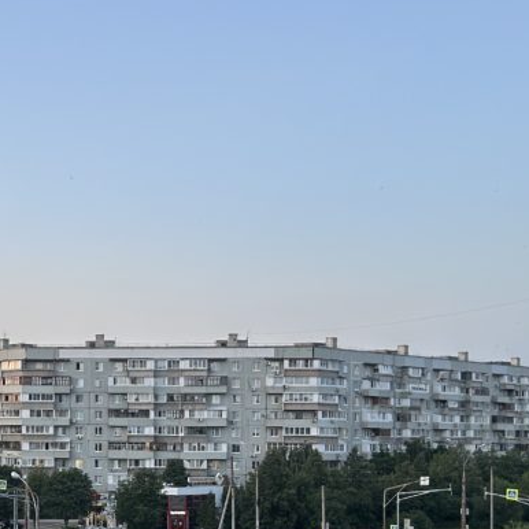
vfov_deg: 27.5
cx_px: 19
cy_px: 432
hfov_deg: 26.8
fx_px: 1055
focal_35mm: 61
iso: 64
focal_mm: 5.7
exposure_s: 1/100
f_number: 1.5
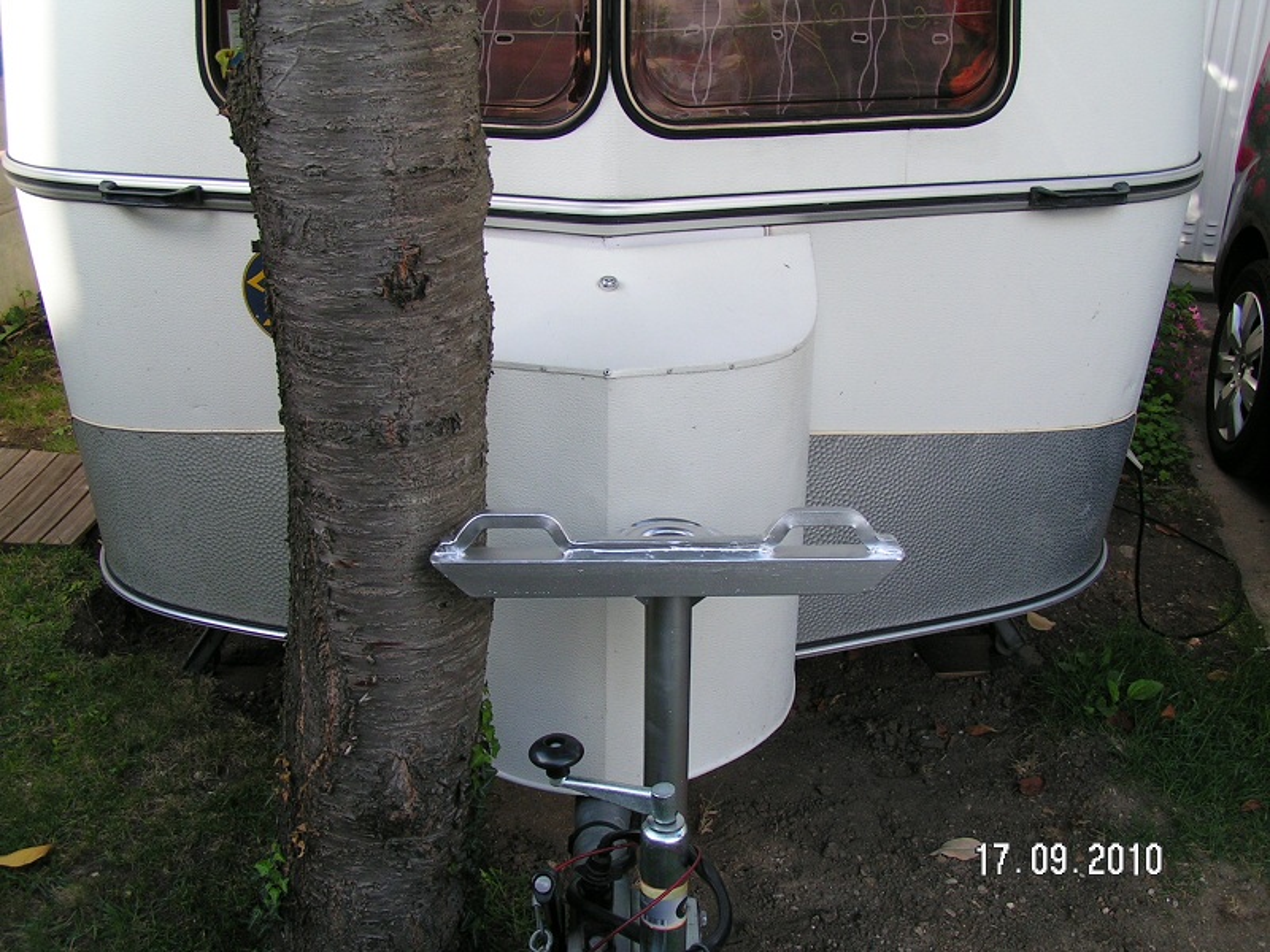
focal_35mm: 38
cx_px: 635
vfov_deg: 37.7
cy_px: 476
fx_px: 1394
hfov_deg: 49.0
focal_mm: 5.8
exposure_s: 1/100
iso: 50
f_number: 4.5
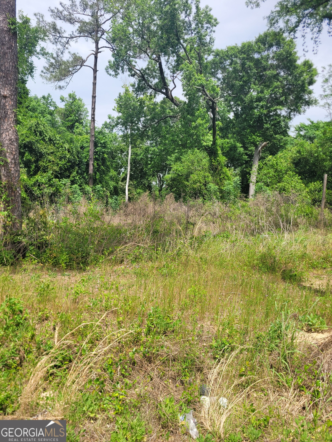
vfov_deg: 67.3
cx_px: 166
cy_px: 221
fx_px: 332
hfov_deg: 53.1
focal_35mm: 26
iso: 40
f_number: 1.8
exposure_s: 1/2094
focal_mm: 5.4
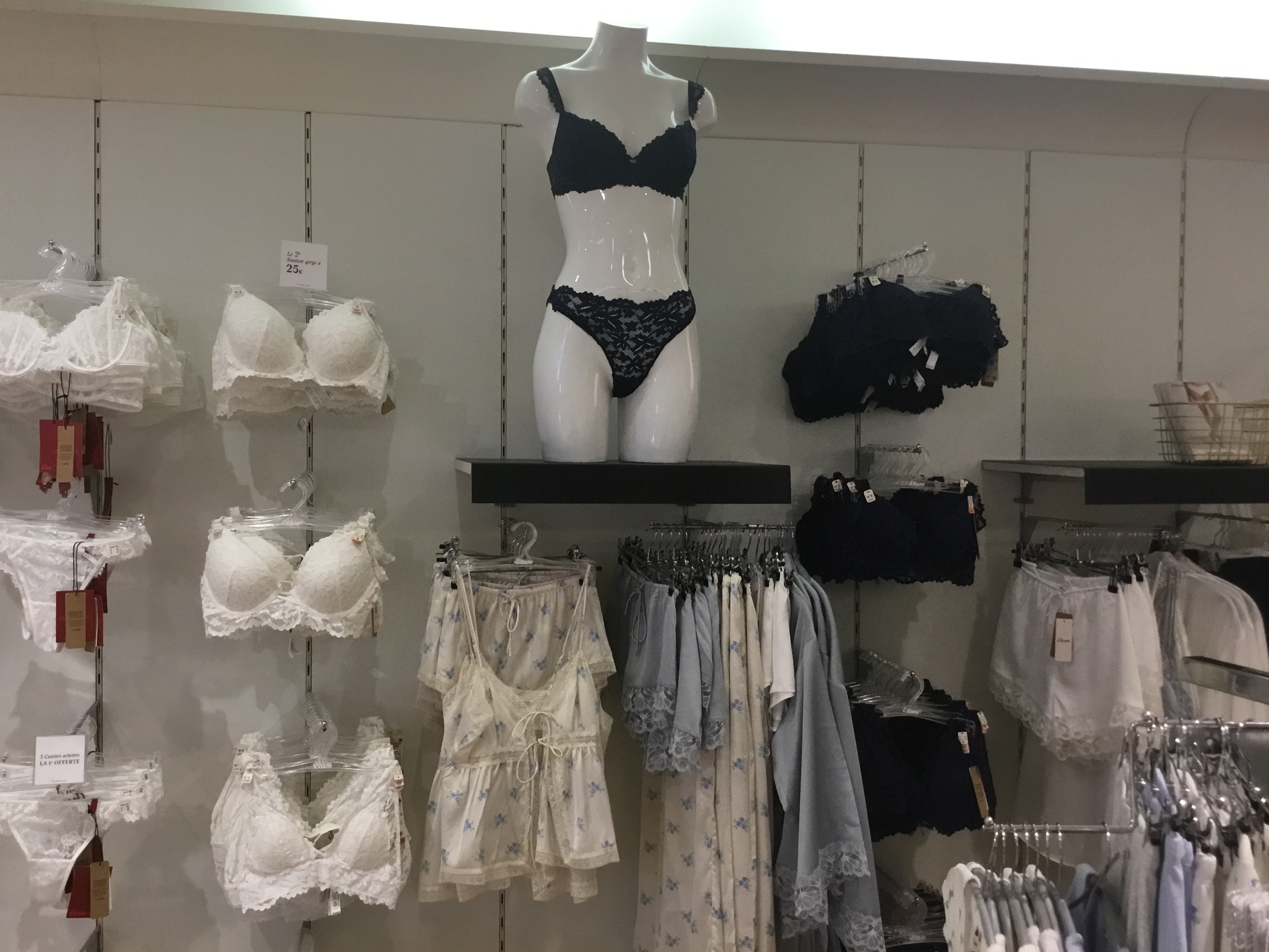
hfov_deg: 55.3
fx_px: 1210
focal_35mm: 33
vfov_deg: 42.9
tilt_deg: -0.4
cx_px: 605
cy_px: 450
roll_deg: +0.1
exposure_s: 1/33
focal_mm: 3.3
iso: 64
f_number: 2.4
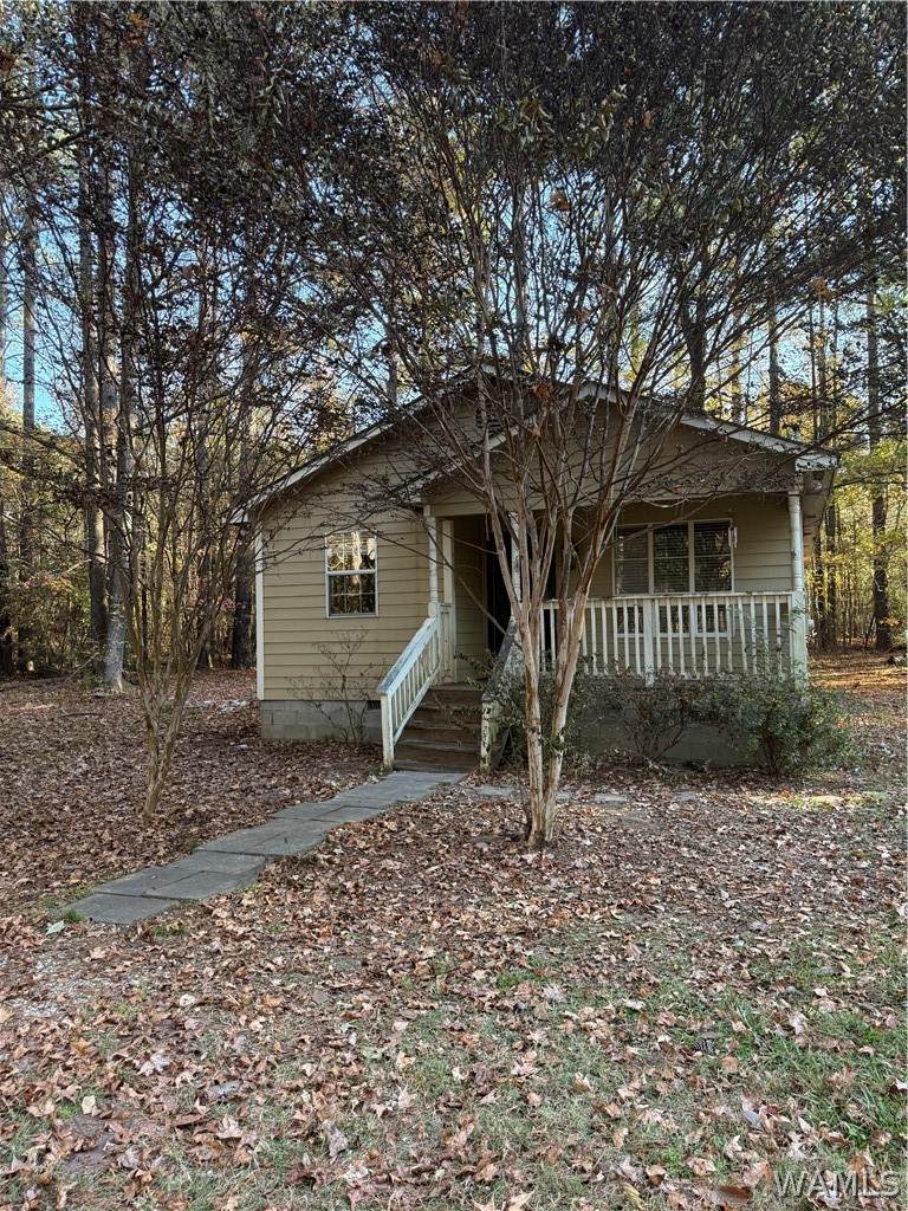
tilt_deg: +2.1
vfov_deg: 71.6
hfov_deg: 56.8
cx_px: 454
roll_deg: +1.2
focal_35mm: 24
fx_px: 839
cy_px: 606
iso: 160
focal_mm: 6.76
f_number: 1.78
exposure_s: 1/243
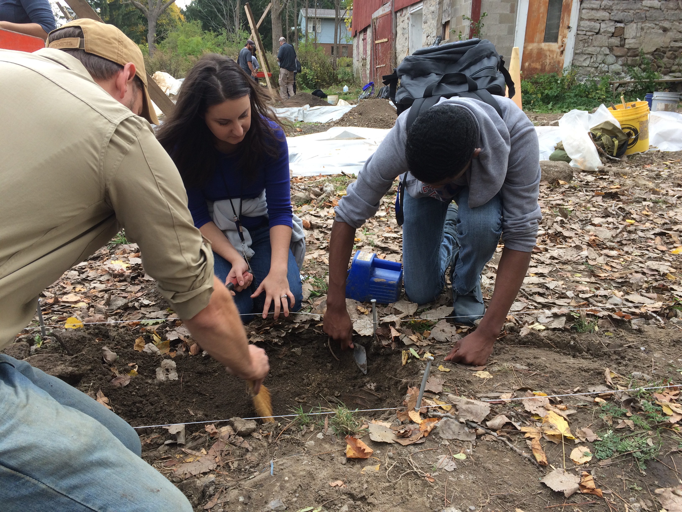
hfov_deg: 61.7
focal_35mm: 29
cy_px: 256
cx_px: 341
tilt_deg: -16.1
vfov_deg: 48.2
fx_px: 571
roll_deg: -0.2
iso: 32
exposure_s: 1/122
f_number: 2.2
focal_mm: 4.15
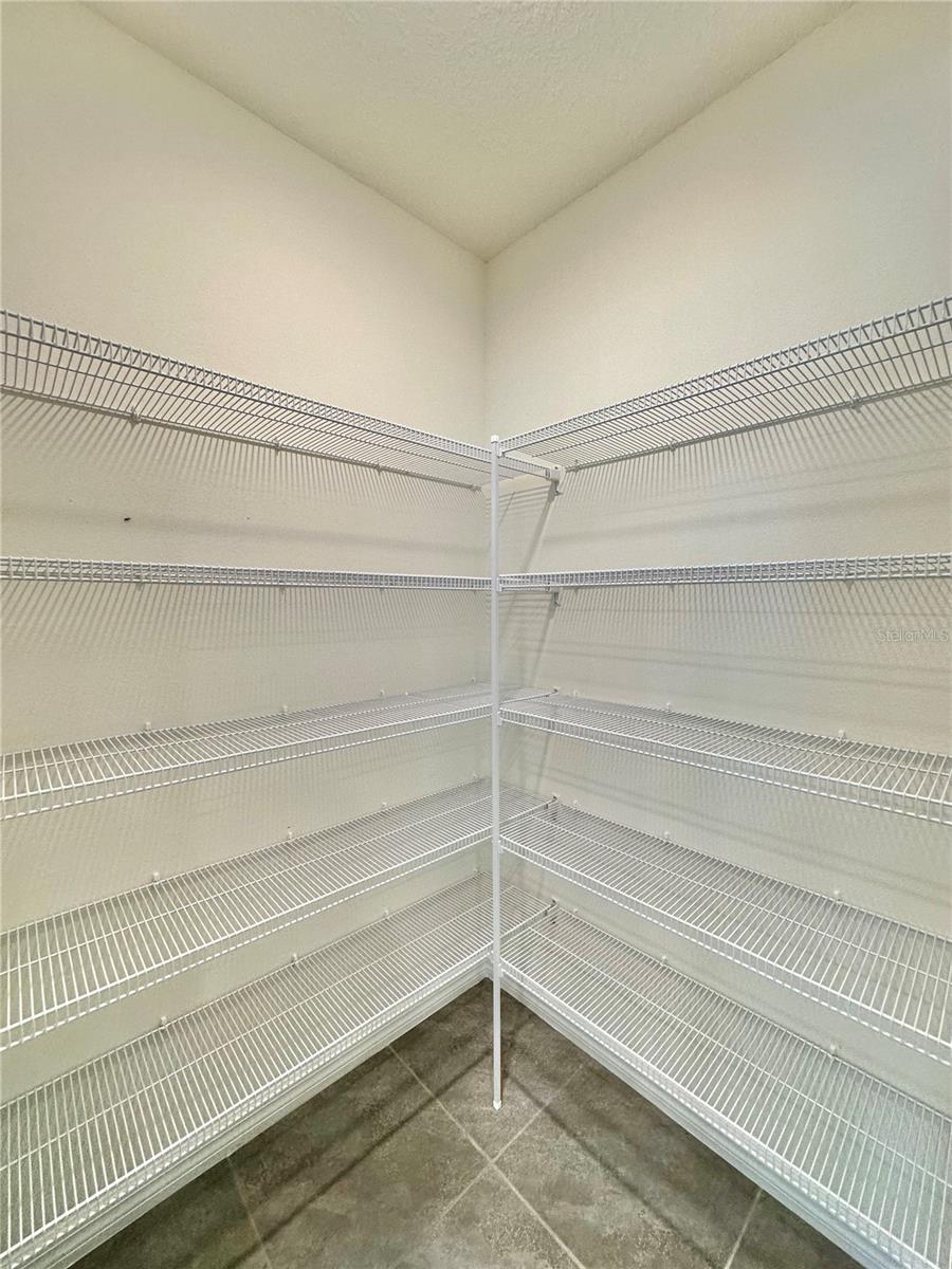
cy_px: 634
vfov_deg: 102.1
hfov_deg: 85.7
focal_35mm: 14
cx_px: 476
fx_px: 513
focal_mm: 2.22
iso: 125
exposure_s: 1/120
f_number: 2.2
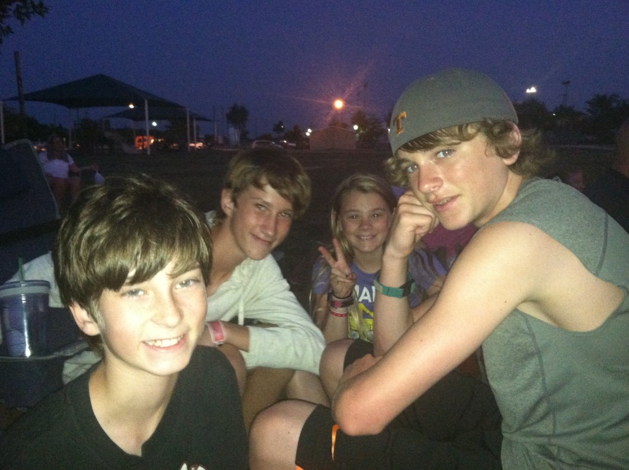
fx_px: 635
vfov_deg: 40.6
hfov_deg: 52.7
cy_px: 235
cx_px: 314
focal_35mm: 35
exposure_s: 1/15
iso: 500
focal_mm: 3.85
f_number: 2.8
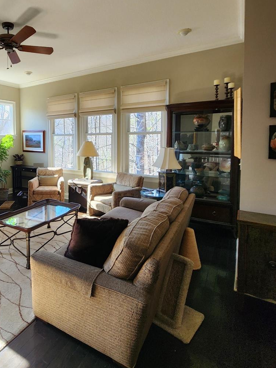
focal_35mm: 20
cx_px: 67
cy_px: 151
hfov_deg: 62.1
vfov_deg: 80.9
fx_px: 213
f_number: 2.2
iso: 125
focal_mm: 2.2
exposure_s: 1/60
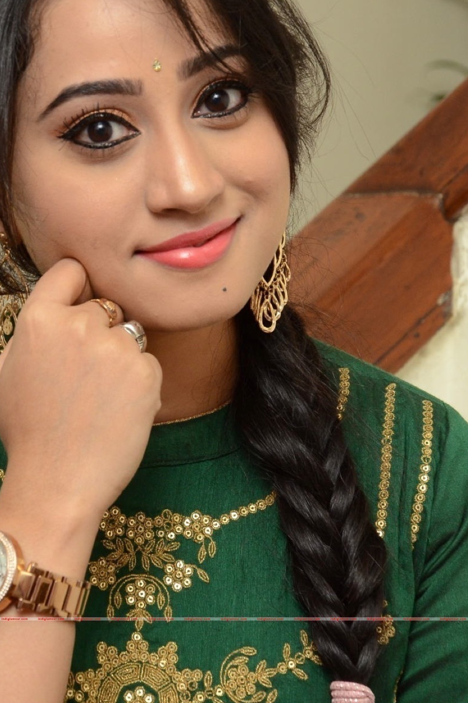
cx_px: 160
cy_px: 251
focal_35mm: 186
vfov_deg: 11.0
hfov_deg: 7.4
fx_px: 3628
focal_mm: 90
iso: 1600
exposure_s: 1/125
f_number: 7.1
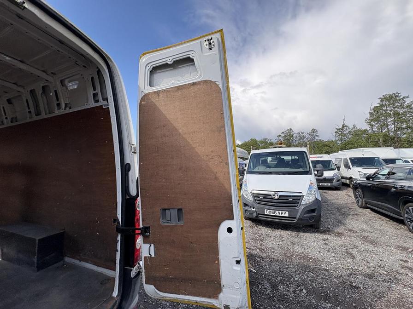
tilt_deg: +7.4
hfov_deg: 102.1
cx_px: 206
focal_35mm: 14
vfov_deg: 85.7
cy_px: 154
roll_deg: +0.4
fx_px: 167
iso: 40
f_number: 2.2
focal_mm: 2.22
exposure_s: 1/779
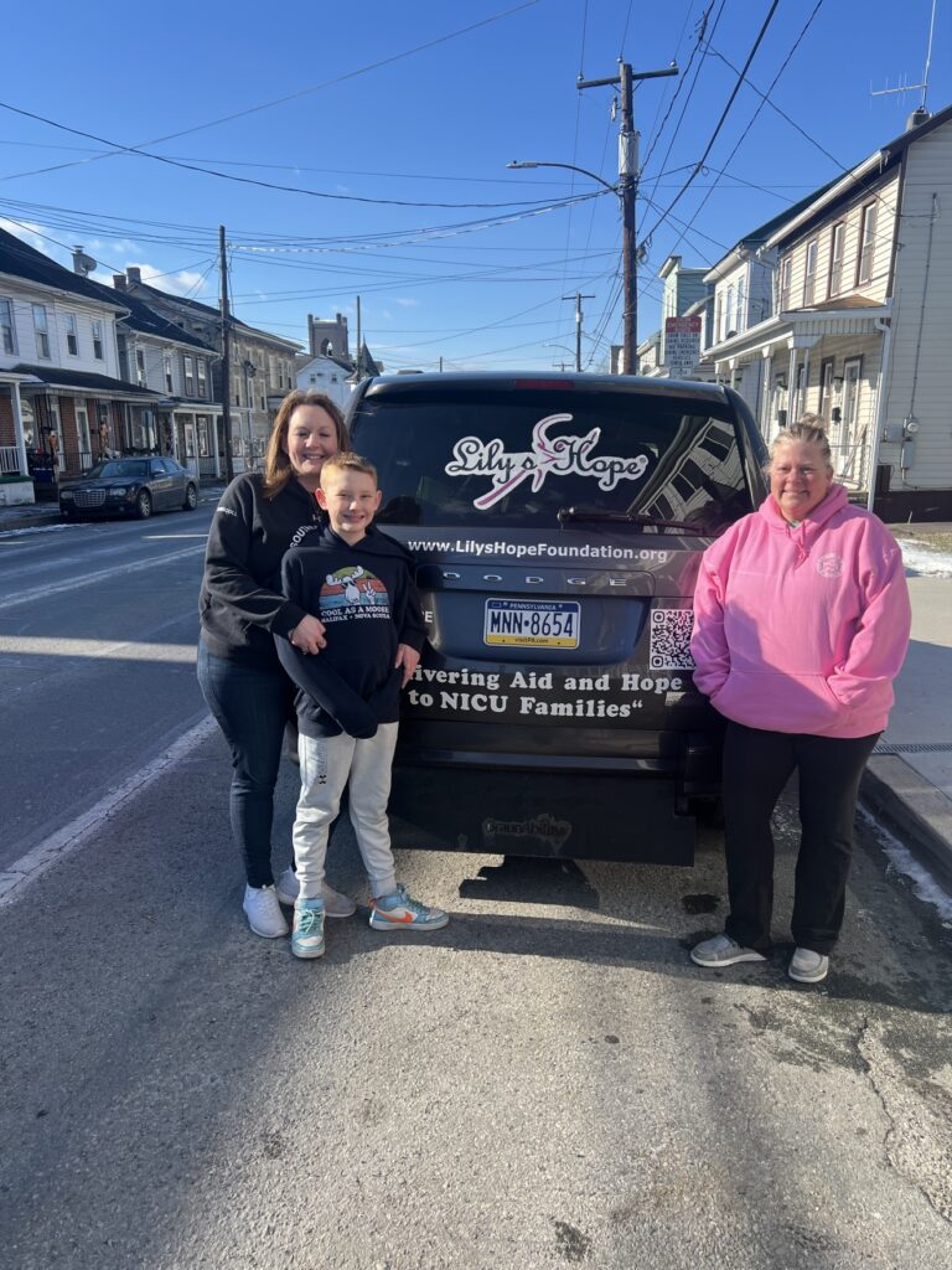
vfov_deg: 67.3
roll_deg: -0.3
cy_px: 635
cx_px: 476
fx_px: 953
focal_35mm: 26
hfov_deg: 53.1
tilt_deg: -10.0
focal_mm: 5.7
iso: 50
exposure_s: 1/2123
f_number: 1.5
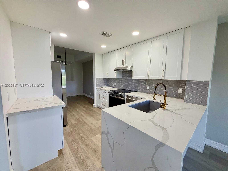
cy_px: 86
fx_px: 92
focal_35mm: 14
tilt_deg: -5.0
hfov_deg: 102.1
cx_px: 114
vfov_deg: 85.7
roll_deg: +0.2
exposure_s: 1/120
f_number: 2.2
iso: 250
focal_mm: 2.22
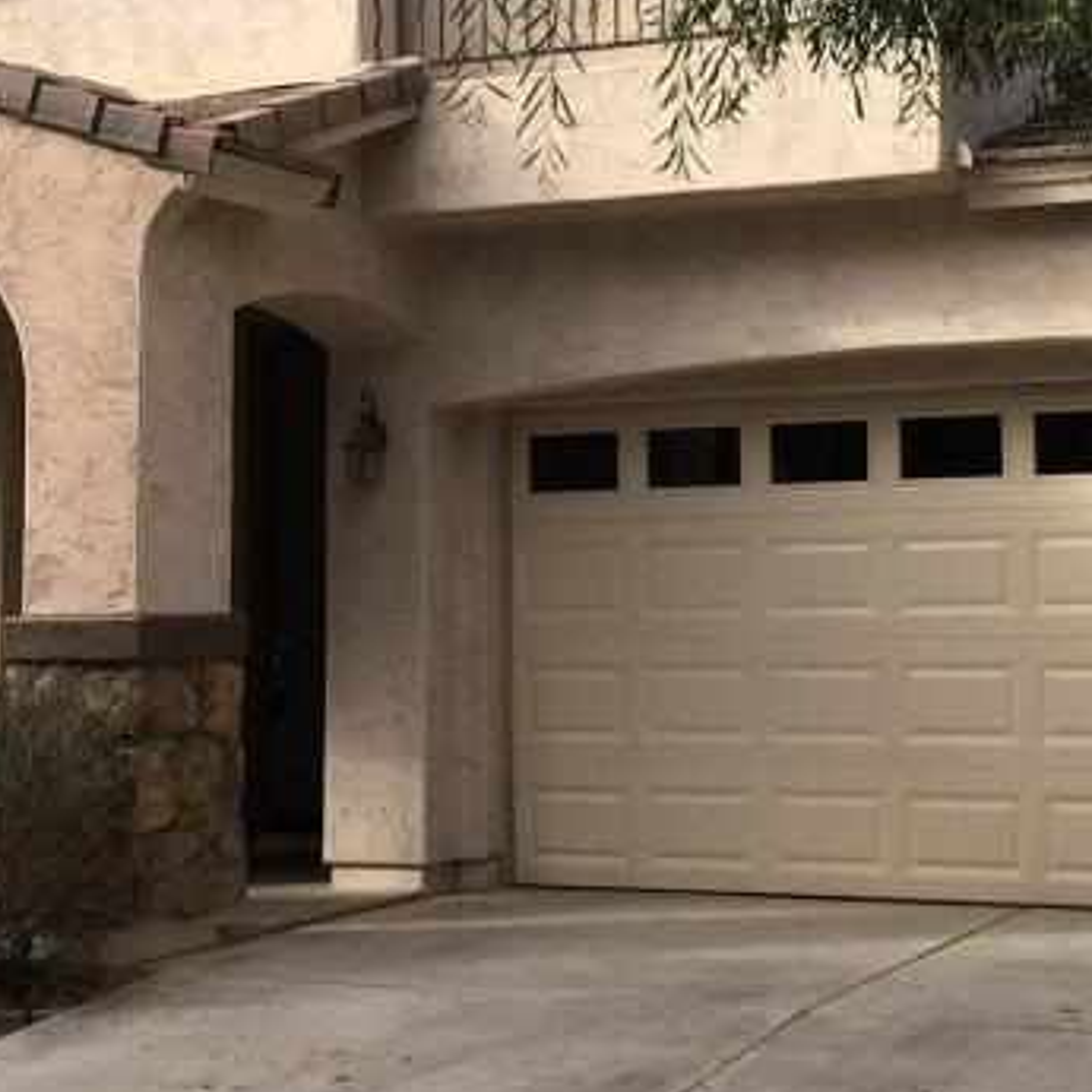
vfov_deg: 22.5
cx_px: 537
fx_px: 2712
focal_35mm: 76
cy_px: 223
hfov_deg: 22.8
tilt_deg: +10.4
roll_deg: -0.2
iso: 25
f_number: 2.2
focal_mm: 4.15
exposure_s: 1/874
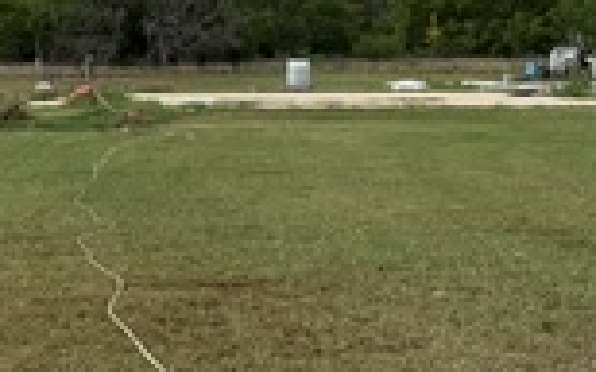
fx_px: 1720
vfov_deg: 12.2
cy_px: -4
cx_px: 116
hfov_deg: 19.4
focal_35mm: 106
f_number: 1.78
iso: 80
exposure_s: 1/7353
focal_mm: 6.76
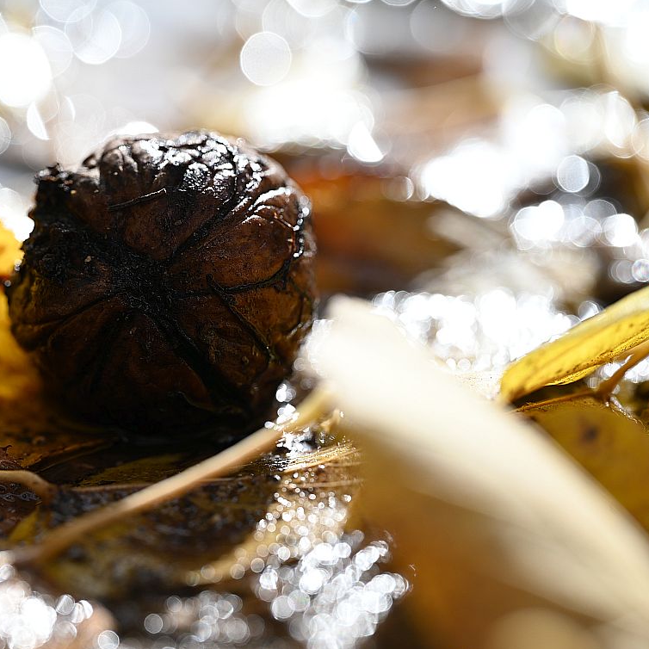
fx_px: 3012
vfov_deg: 12.3
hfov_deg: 12.3
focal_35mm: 142
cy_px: 343
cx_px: 152
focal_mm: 105
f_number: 6.3
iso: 100
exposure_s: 1/320
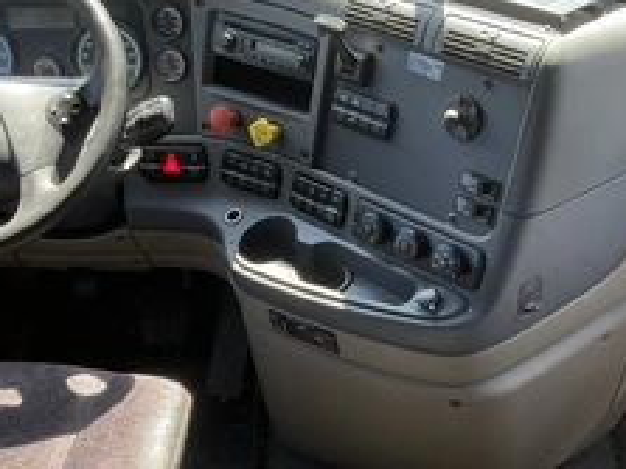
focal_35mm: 52
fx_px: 940
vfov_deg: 27.9
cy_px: 306
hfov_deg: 36.2
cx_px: 449
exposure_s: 1/122
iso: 40
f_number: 1.8
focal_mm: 3
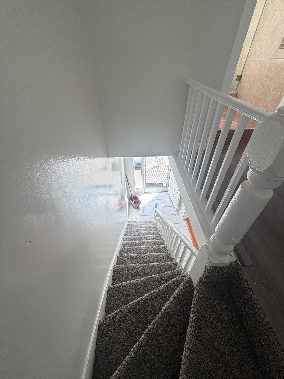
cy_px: 190
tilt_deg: -41.6
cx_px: 142
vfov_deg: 102.1
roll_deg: +1.0
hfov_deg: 85.7
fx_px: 153
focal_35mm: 14
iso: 80
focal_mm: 2.22
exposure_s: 1/120
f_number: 2.2
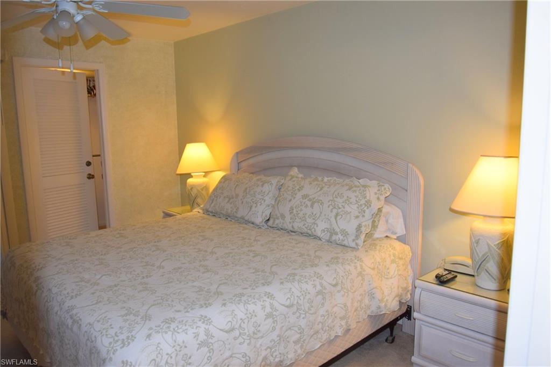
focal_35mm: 27
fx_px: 413
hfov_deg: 67.4
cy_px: 184
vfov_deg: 47.9
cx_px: 276
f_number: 5
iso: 800
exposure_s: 1/100
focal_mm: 18
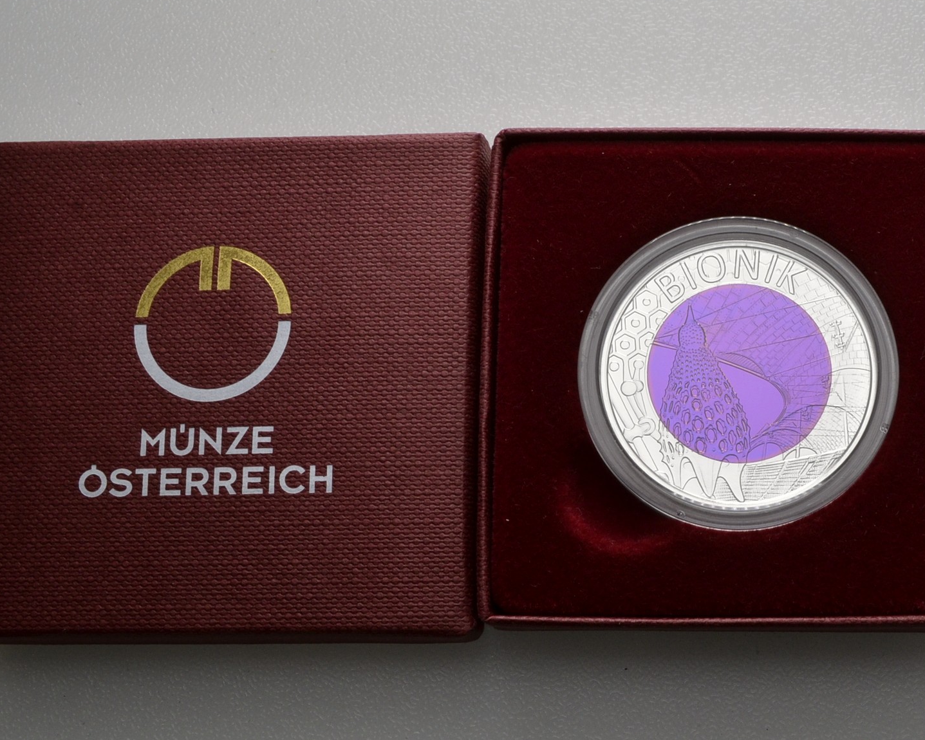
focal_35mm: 53
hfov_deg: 34.4
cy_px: 403
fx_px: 1451
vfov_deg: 28.6
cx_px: 717
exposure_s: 1/250
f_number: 14
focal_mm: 22
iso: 400
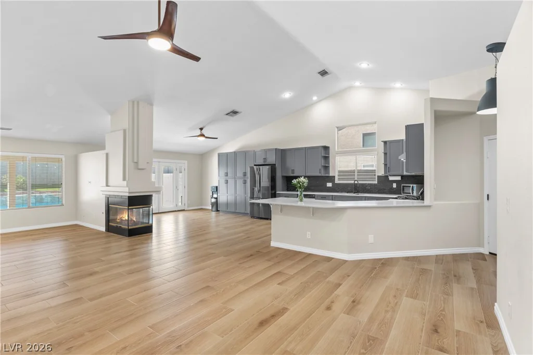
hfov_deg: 90.0
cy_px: 178
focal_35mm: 18
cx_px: 266
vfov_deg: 67.4
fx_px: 267
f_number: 8
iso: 400
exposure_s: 1
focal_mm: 18
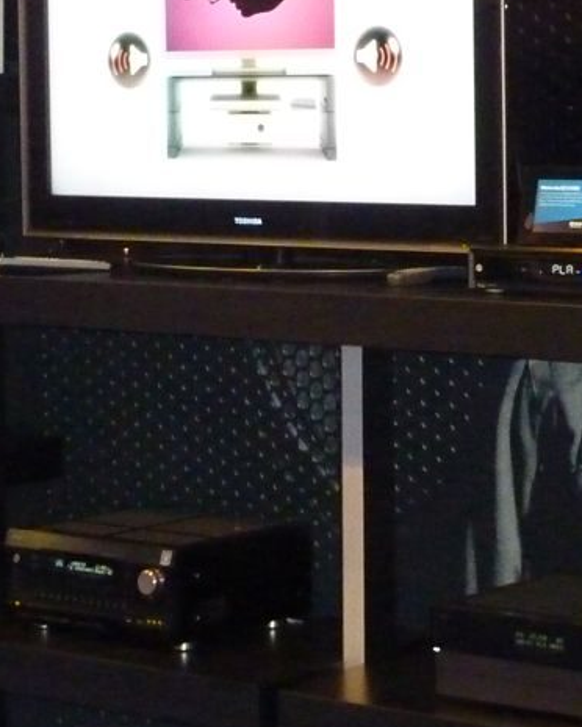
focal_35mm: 121
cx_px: 272
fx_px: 2605
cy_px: 200
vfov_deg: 15.8
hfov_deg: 12.7
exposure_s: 1/30
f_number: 3.7
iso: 800
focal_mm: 7.3
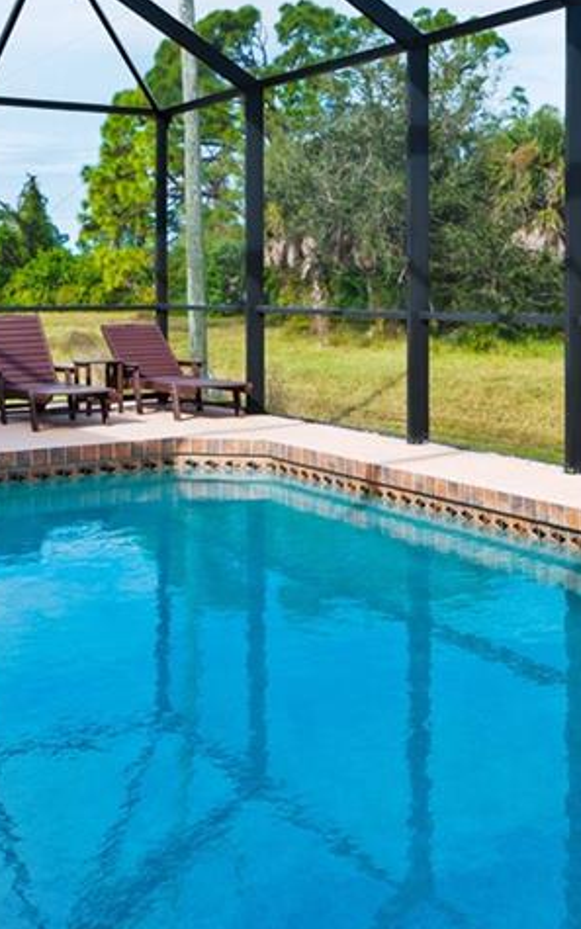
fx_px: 1216
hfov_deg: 26.6
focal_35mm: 48
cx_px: 413
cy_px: 294
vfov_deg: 41.2
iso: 200
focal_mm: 14
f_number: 8
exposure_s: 1/40
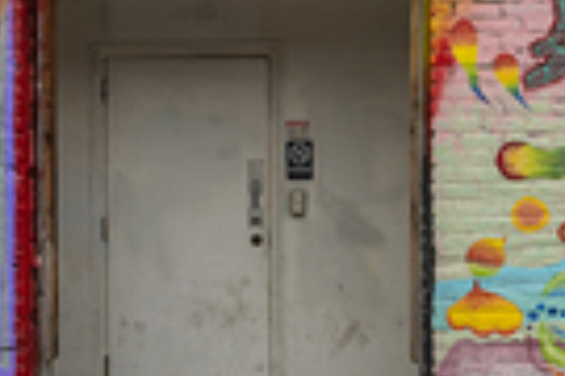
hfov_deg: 19.0
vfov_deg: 12.8
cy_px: 150
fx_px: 1679
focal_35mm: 107
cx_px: 410
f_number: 9
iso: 64
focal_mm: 24
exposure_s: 1/20
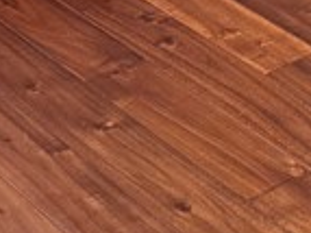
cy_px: -510
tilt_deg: -8.9
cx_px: 502
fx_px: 1544
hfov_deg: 11.0
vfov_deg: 7.4
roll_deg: +0.8
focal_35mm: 172
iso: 250
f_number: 1.78
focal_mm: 6.76
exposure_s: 1/60
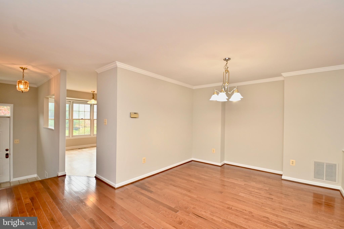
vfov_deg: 77.3
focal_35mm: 15
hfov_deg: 100.4
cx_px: 172
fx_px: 143
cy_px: 114
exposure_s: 1/13
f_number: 7.1
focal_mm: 10
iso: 200
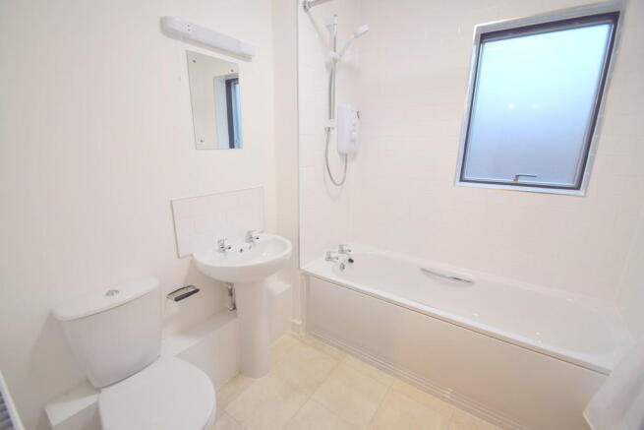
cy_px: 215
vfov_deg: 77.4
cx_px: 322
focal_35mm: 15
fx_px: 268
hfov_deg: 100.4
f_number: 4.5
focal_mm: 10
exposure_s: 1/80
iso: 400
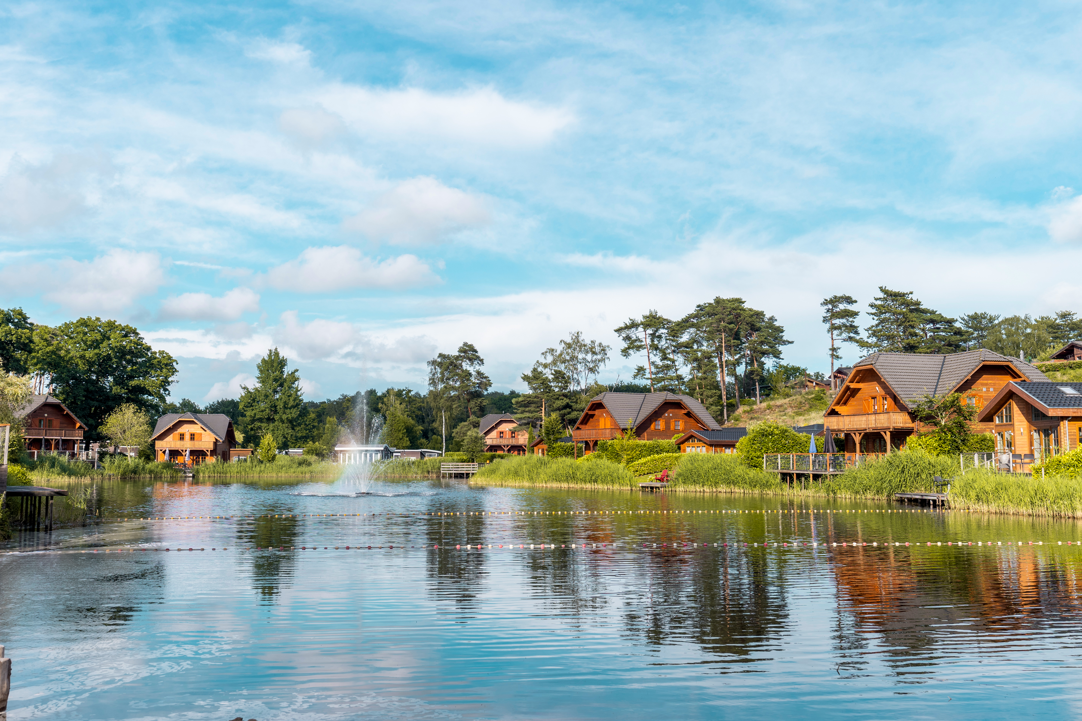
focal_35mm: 35
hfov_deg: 54.4
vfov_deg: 37.8
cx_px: 541
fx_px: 1052
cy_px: 360
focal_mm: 35
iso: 100
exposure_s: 1/800
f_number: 5.6
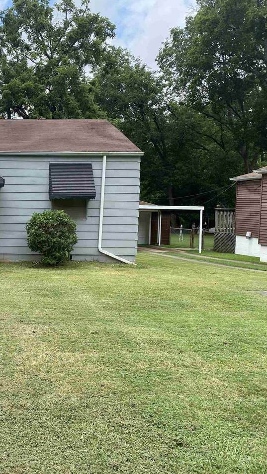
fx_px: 478
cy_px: 237
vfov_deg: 52.8
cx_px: -24
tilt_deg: -3.7
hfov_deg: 28.4
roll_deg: -1.5
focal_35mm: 38
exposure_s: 1/1346
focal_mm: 4.25
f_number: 1.8
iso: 32
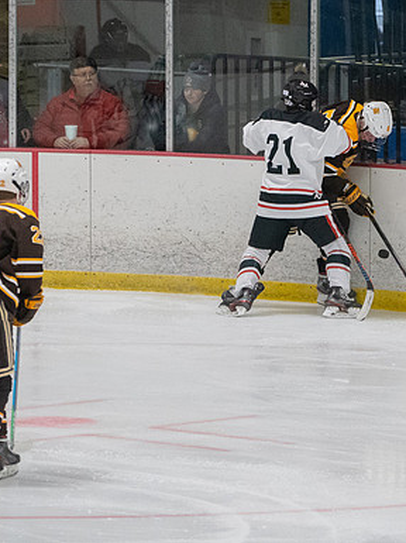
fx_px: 6751
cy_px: 219
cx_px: 280
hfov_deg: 3.4
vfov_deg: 4.6
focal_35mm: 431
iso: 12800
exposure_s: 1/1250
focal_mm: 200
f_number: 4.5
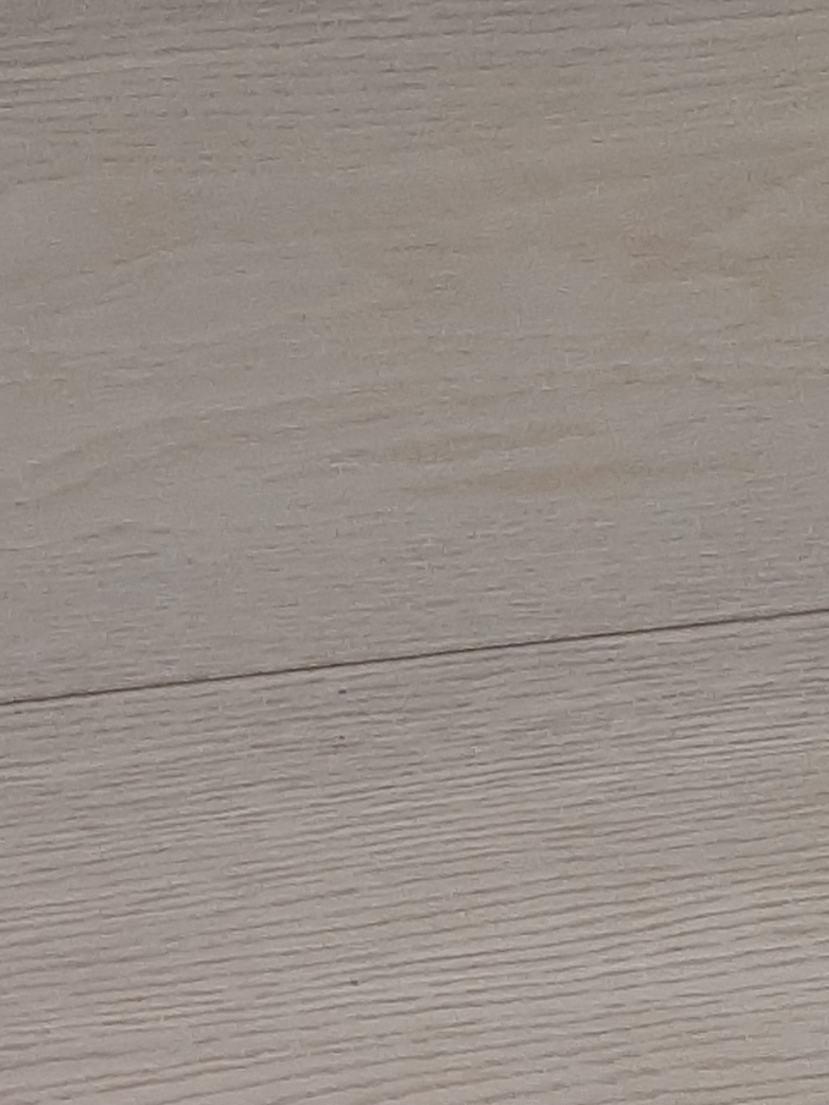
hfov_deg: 12.1
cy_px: 1759
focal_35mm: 116
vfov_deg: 15.4
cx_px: -437
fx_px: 3704
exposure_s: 1/60
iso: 80
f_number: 1.7
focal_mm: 3.93
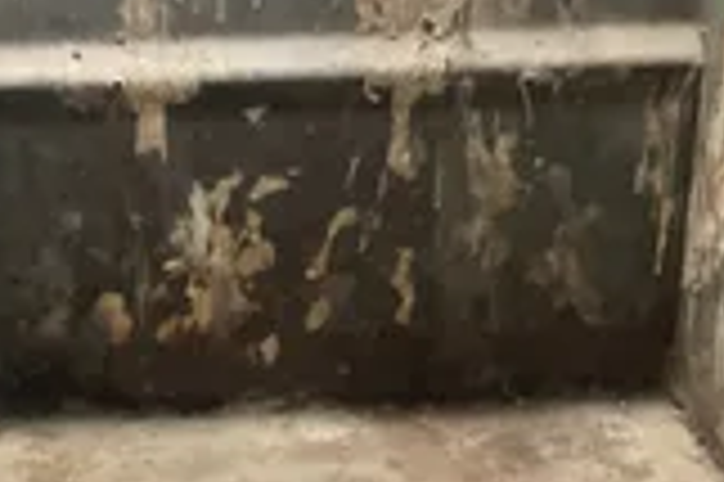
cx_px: 211
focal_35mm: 75
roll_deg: +1.2
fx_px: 1507
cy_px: 419
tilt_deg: -30.0
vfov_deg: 17.9
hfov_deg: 26.8
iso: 640
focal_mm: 3
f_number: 1.8
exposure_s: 1/29
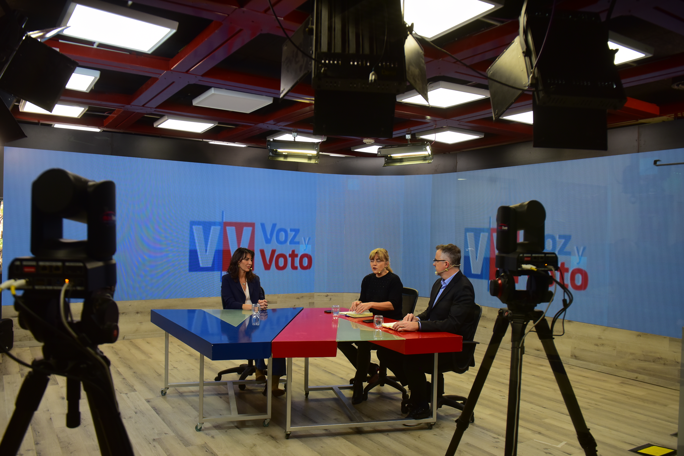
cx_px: 342
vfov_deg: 45.0
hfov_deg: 63.7
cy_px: 228
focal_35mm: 29
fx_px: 551
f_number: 4
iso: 640
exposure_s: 1/125
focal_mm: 29
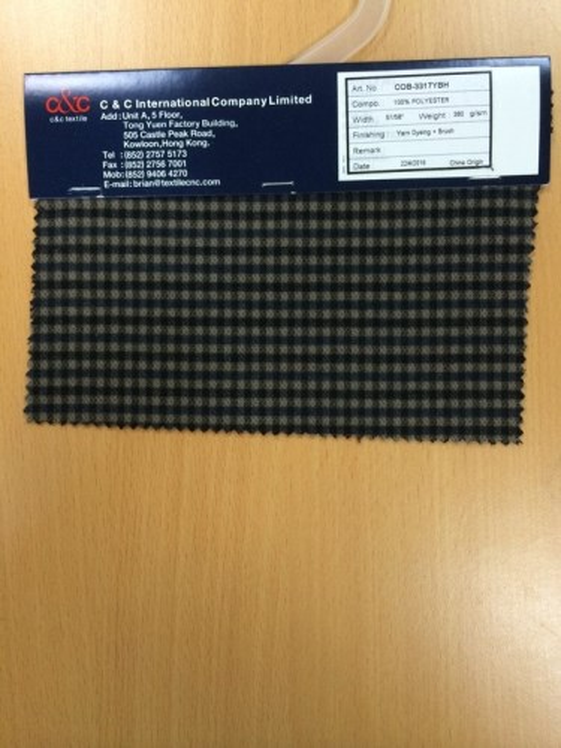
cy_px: 374
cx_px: 280
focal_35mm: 30
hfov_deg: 46.8
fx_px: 648
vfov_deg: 60.0
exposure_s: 1/33
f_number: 2.2
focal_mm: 4.12
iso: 250
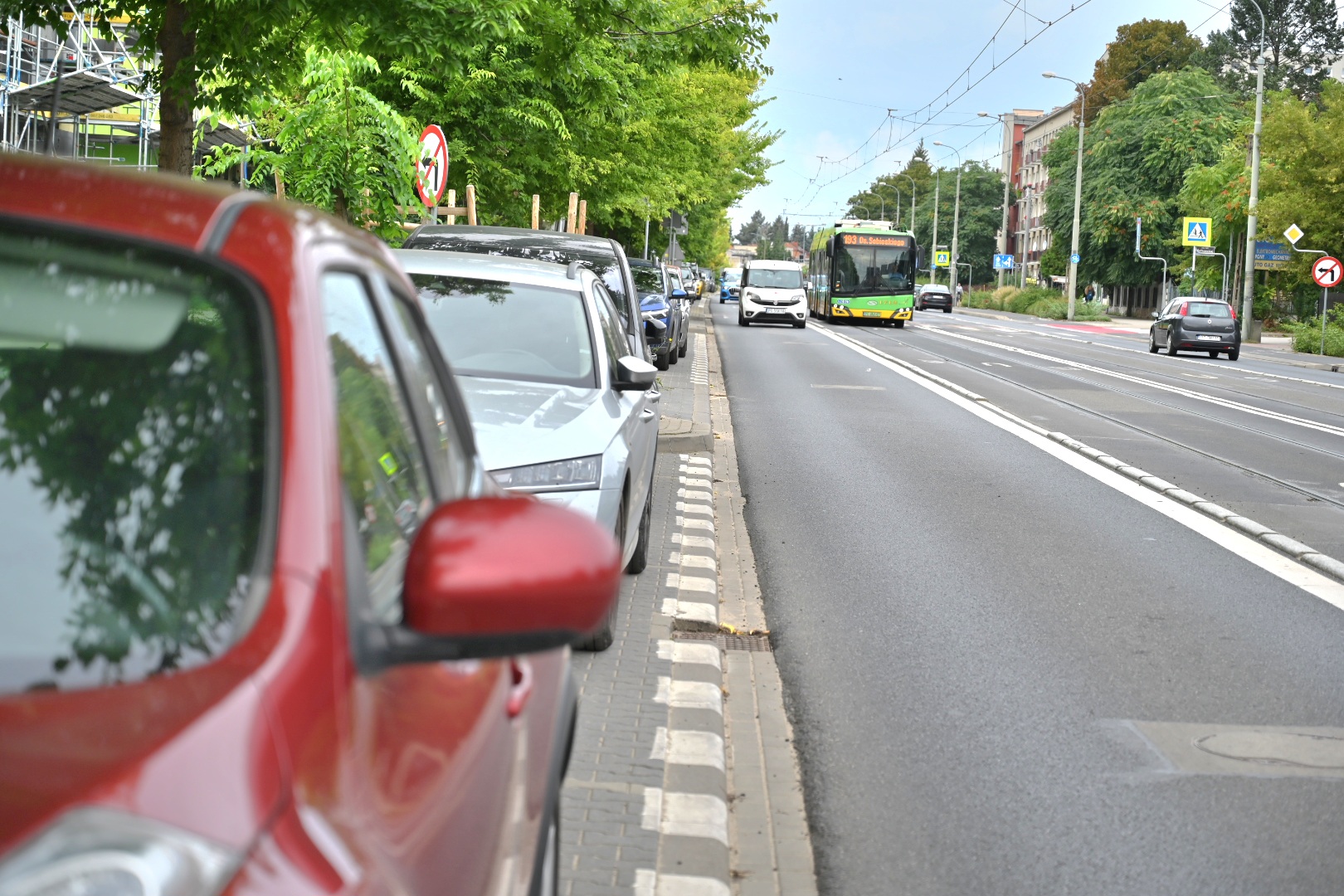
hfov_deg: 28.8
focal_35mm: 70
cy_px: 448
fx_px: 2613
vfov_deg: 19.5
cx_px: 672
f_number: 4.5
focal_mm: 70
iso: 100
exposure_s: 1/400
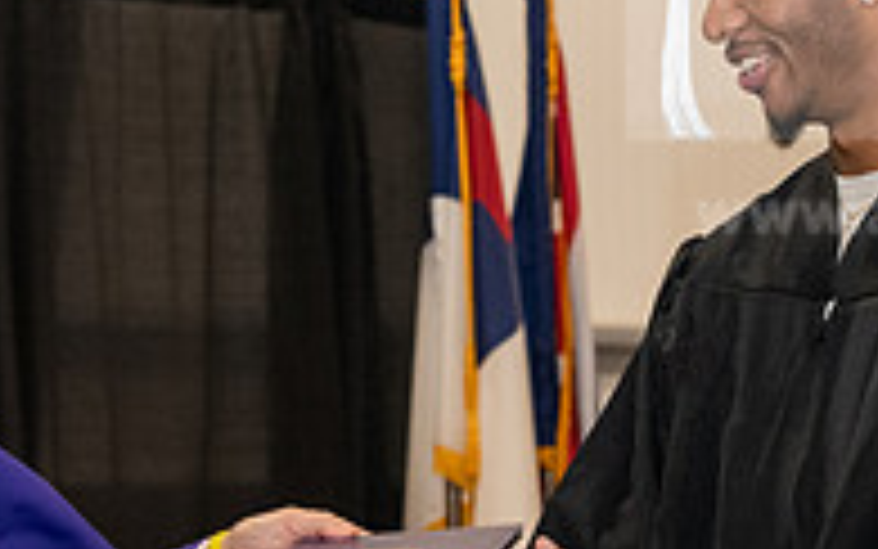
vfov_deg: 6.2
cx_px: 491
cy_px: 308
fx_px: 5074
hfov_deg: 9.9
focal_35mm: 212
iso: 2500
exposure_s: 1/200
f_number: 5.6
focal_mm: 70
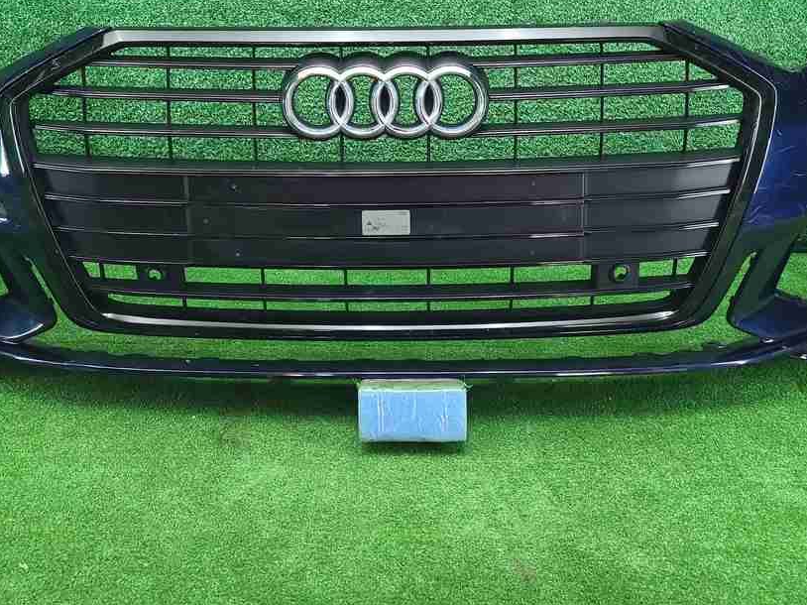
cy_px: 126
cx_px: 394
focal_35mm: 46
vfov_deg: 30.8
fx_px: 1072
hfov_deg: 41.2
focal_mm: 5.4
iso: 292
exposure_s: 1/50
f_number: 1.8
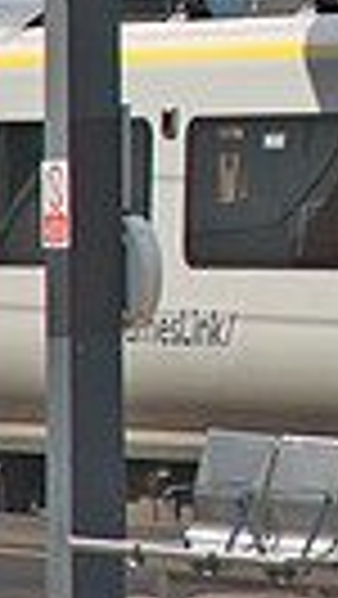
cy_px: -27
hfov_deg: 2.5
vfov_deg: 4.5
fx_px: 7649
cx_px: 1158
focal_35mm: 481
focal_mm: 70
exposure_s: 1/500
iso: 200
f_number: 5.6
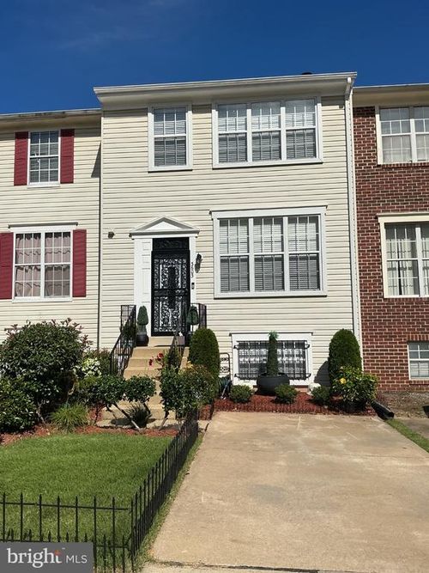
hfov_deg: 48.2
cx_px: 214
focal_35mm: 29
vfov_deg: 61.7
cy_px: 286
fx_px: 479
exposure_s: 1/5263
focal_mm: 3
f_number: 1.8
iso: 25
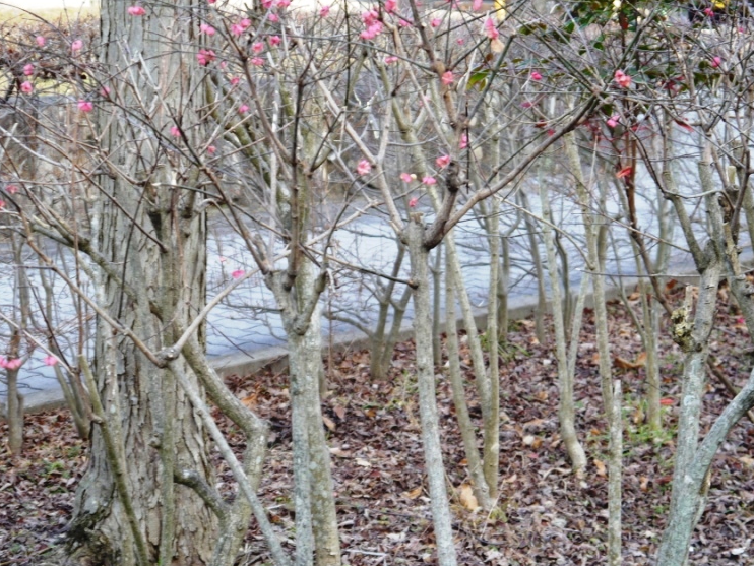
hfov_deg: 24.3
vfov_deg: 18.4
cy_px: 319
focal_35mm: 80
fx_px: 1743
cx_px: 483
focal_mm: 29
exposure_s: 1/60
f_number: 4.9
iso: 200
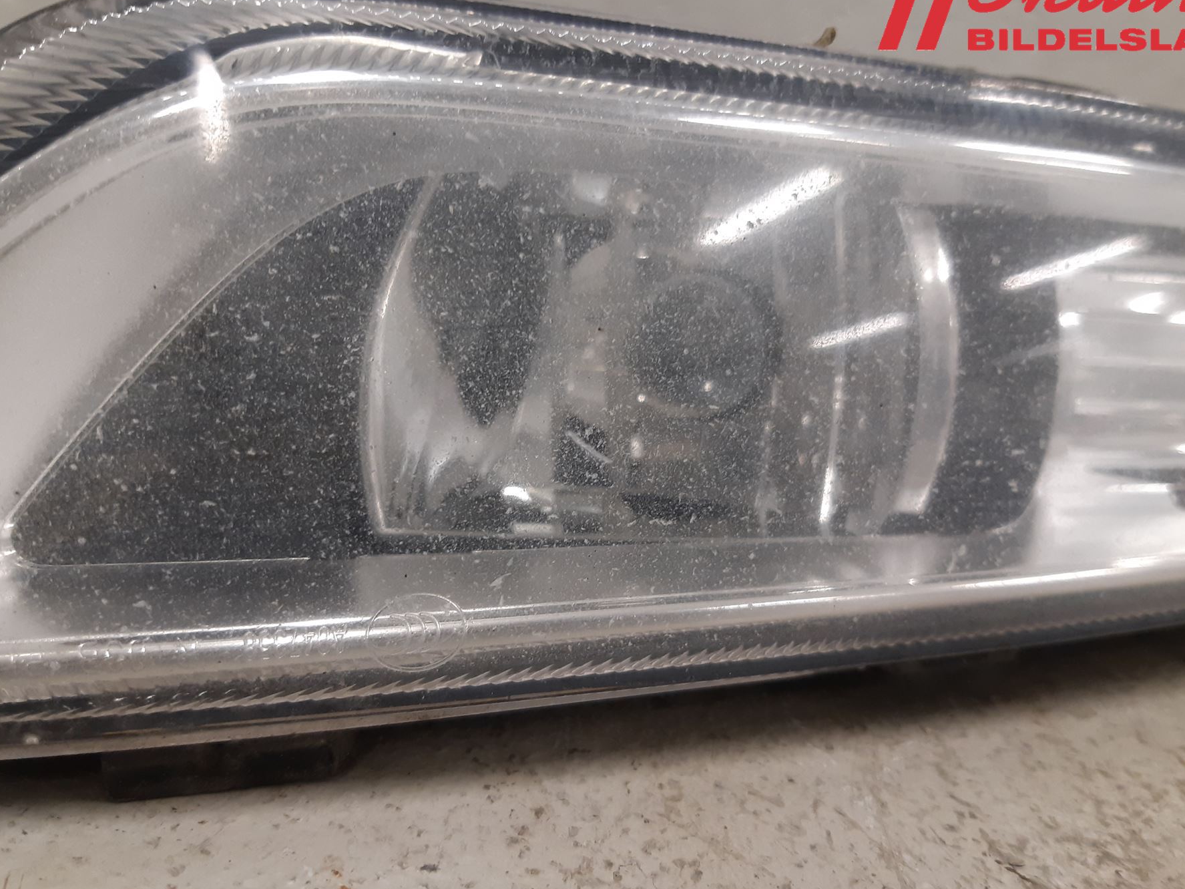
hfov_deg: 60.0
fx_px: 1027
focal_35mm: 30
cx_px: 604
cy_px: 450
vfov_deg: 46.8
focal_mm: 3.93
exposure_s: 1/50
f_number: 1.7
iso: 160
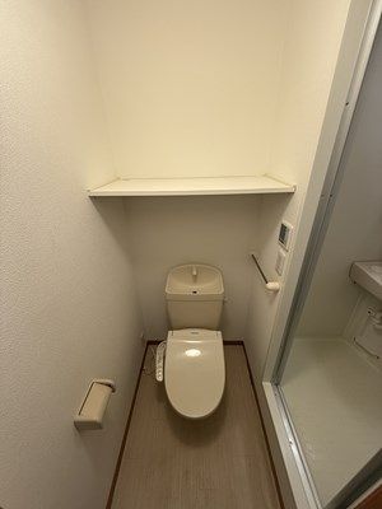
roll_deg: +0.8
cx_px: 191
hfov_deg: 85.7
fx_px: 206
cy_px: 254
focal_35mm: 14
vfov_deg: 102.1
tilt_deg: -26.2
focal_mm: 2.22
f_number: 2.2
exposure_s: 1/50
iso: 200
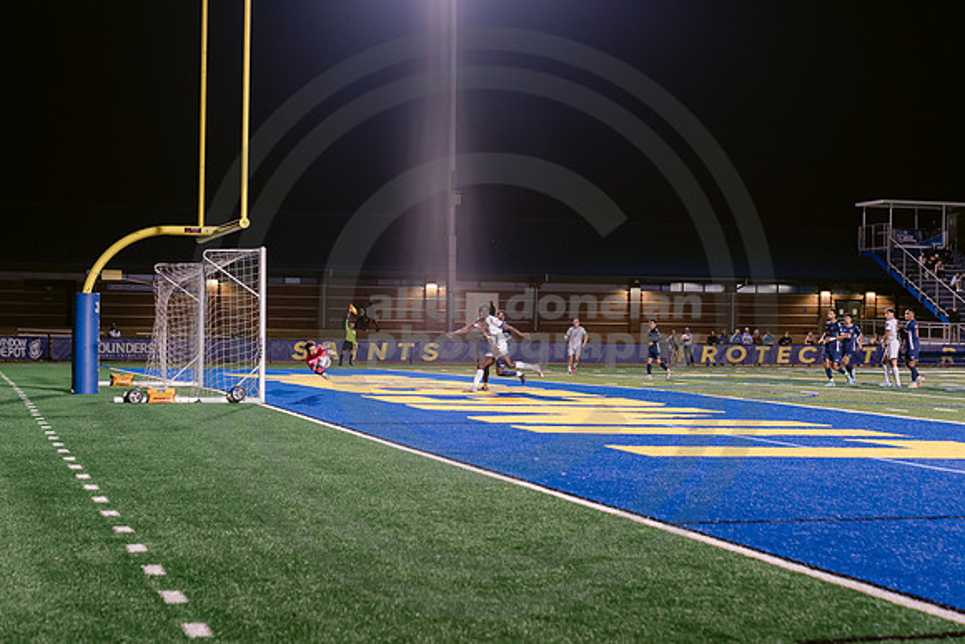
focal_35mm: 62
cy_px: 322
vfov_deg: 21.9
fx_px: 1662
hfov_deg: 32.4
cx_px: 482
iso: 2500
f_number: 4
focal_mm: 62
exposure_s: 1/160
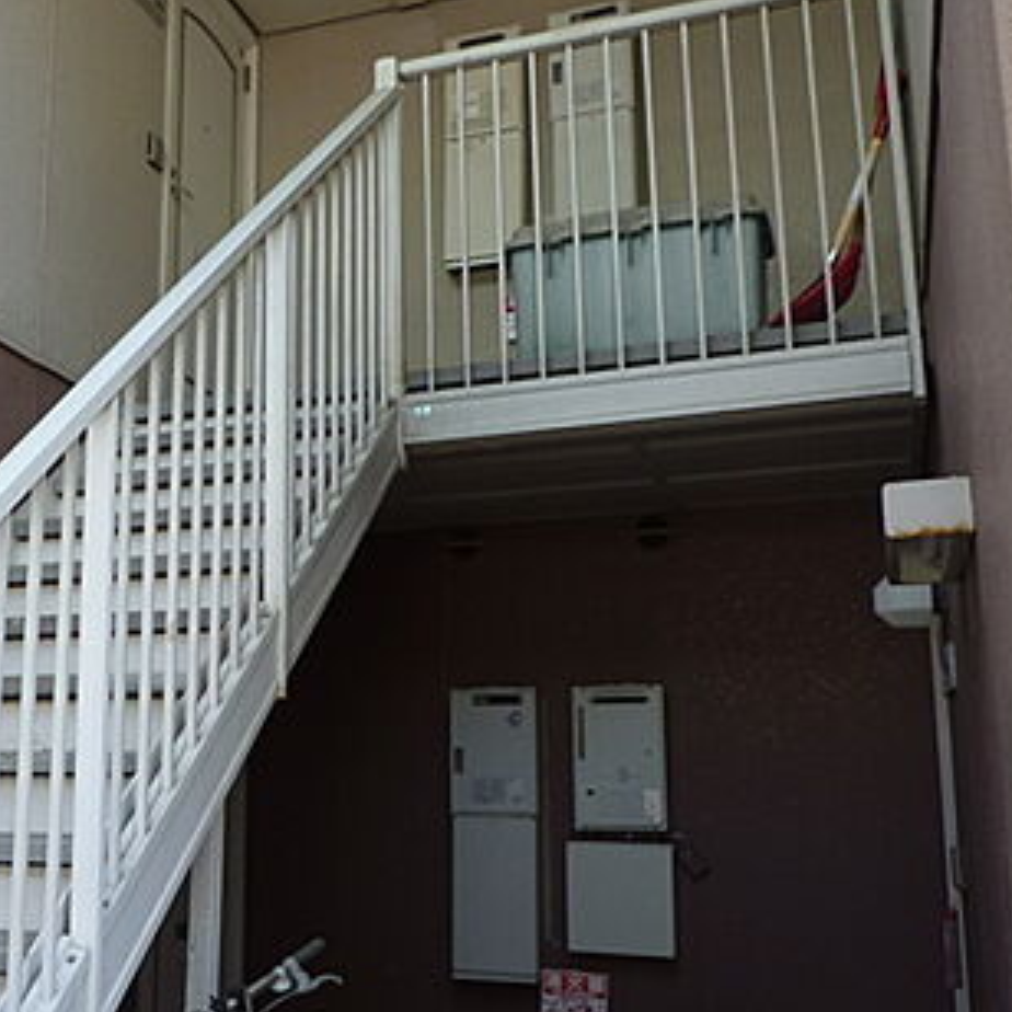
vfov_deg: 39.1
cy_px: 572
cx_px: 207
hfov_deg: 37.8
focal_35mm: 43
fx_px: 1422
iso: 80
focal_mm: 4.4
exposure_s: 1/160
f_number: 2.8
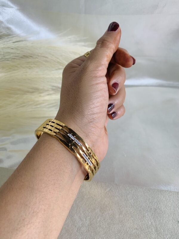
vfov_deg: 67.3
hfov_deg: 53.1
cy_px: 120
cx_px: 90
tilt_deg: -46.0
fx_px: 179
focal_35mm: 26
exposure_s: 1/100
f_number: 1.8
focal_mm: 4.25
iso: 40
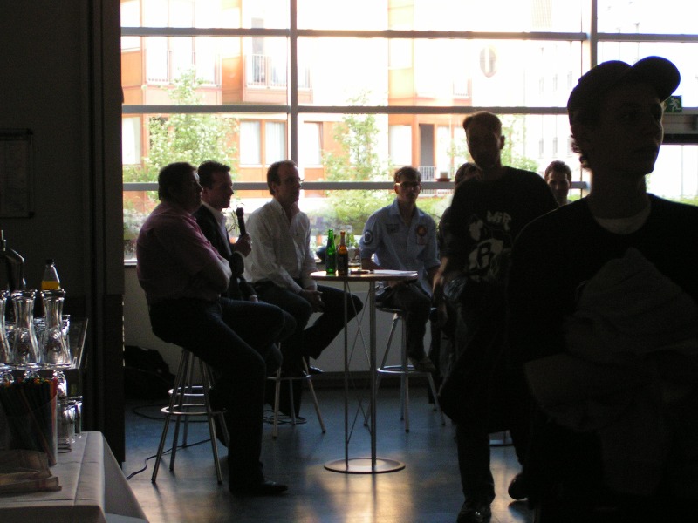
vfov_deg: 19.6
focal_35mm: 75
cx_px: 349
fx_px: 1512
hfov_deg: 26.0
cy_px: 262
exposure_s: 1/50
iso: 200
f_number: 3.2
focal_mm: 11.5
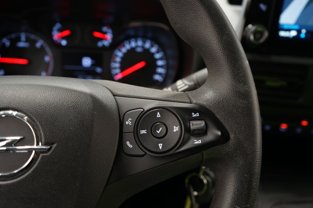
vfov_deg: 43.6
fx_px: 261
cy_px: 104
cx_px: 156
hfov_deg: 61.9
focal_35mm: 30
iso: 400
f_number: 4.5
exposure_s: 1/4
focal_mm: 30
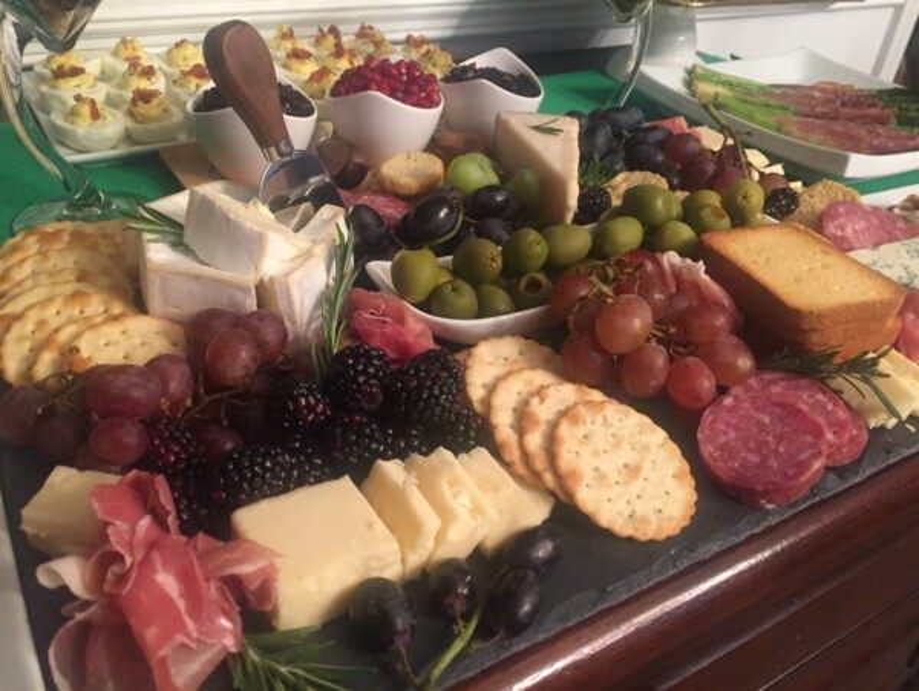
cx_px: 460
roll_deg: -5.8
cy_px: 346
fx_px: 771
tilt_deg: -35.4
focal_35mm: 29
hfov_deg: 61.6
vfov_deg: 48.3
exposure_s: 1/30
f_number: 2.2
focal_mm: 4.15
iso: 200
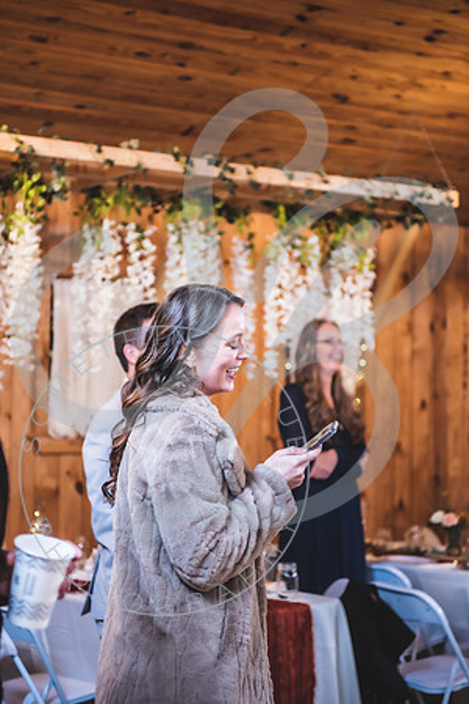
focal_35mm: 66
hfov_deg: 20.6
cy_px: 352
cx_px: 234
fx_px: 1290
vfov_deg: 30.5
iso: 500
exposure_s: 1/125
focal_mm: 66
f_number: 2.8
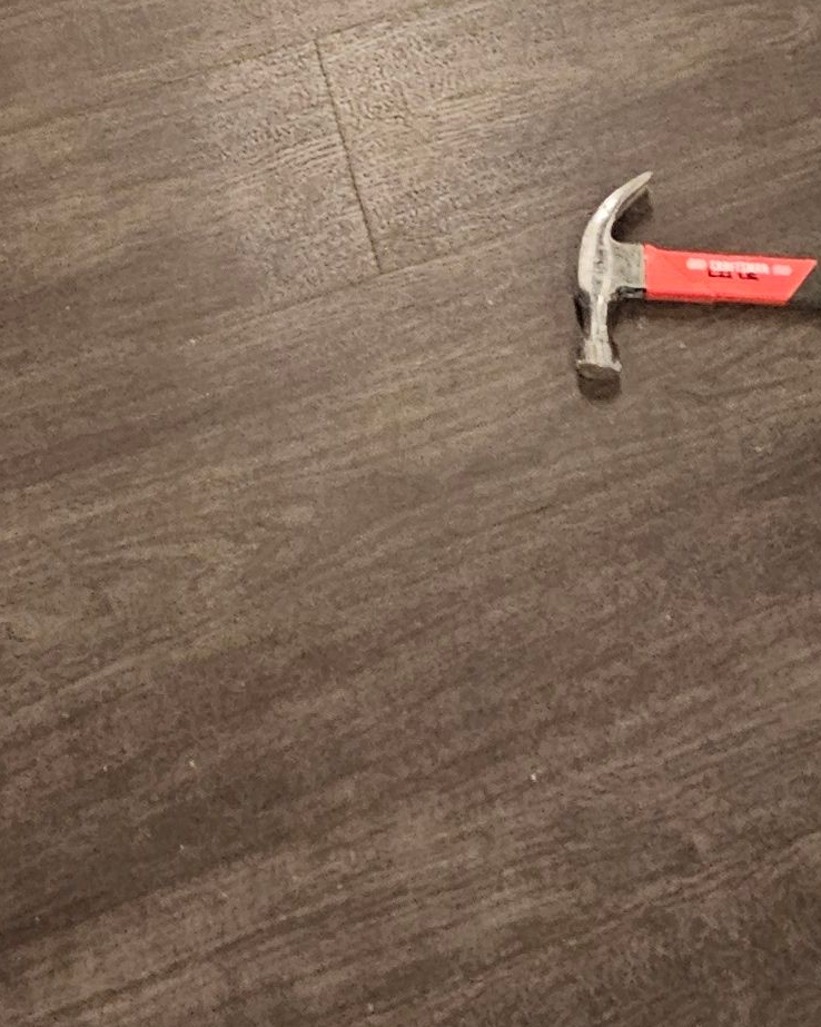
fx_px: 1671
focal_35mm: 55
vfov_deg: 21.4
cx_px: 385
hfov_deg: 27.6
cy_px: -847
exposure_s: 1/60
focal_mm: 2.2
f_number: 2.2
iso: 250
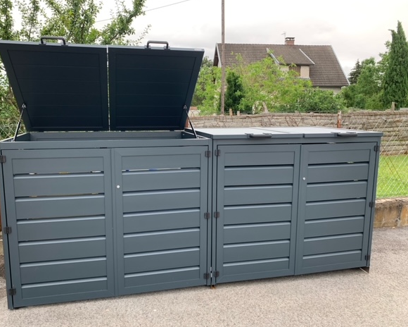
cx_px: 186
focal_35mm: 28
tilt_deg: -9.7
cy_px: 165
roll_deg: +0.7
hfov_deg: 62.1
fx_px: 338
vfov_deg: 51.5
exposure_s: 1/201
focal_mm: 4.25
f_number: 1.8
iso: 25
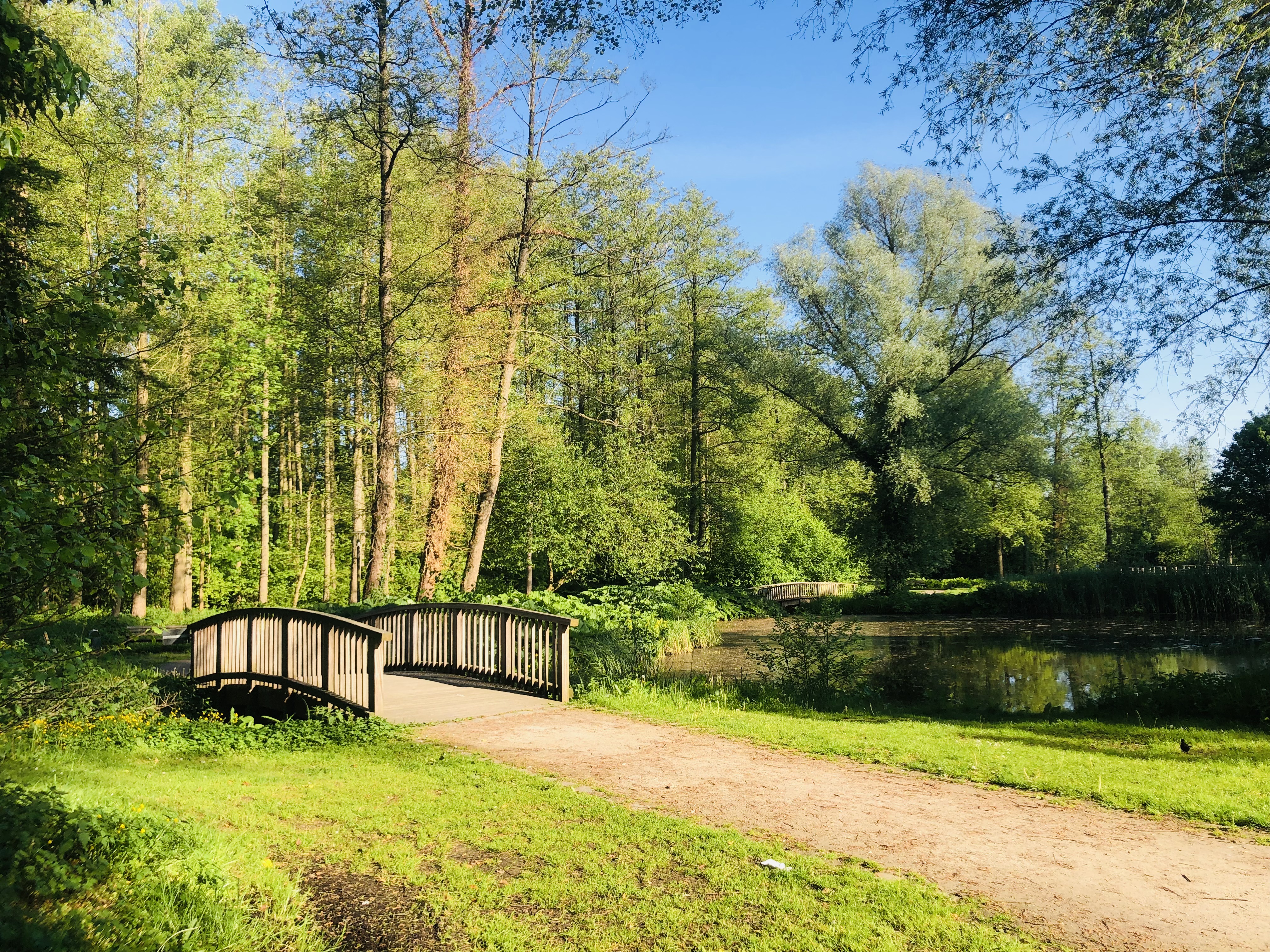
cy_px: 476
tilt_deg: +5.2
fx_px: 1027
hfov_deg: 63.4
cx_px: 635
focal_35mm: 28
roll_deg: +1.8
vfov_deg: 49.7
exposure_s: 1/615
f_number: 1.8
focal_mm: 3.99
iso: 20
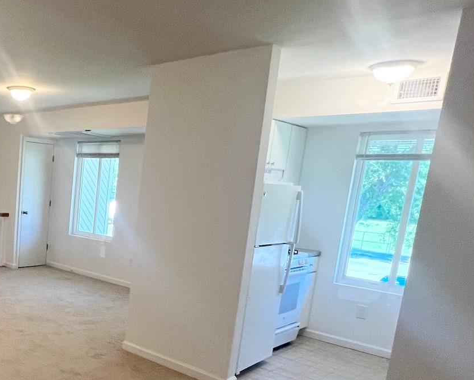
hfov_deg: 48.2
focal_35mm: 31
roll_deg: -3.4
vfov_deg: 46.3
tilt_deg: -9.4
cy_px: 258
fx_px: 435
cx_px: 11
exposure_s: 1/120
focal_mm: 1.57
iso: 200
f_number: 1.8
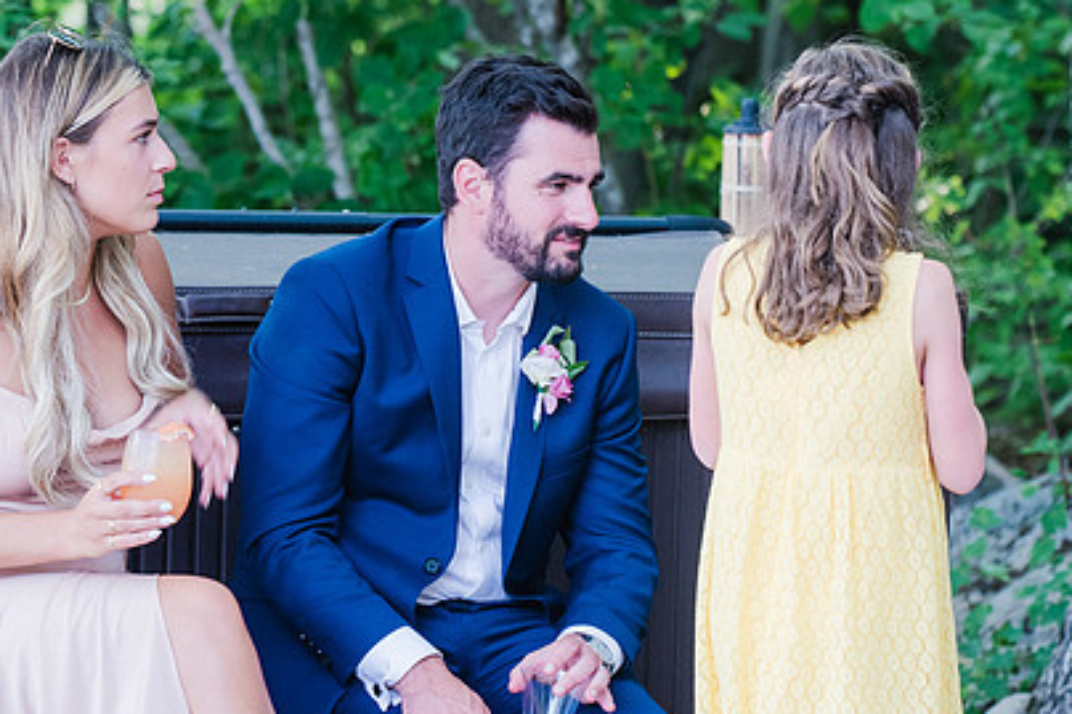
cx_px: 467
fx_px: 7054
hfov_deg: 8.7
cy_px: 341
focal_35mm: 237
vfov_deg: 5.8
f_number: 4.5
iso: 400
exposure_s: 1/80
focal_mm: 110
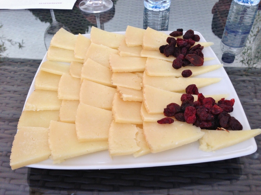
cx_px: 130
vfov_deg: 42.9
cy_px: 98
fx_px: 249
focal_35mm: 33
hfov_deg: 55.4
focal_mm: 4.13
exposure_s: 1/20
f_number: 2.4
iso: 80
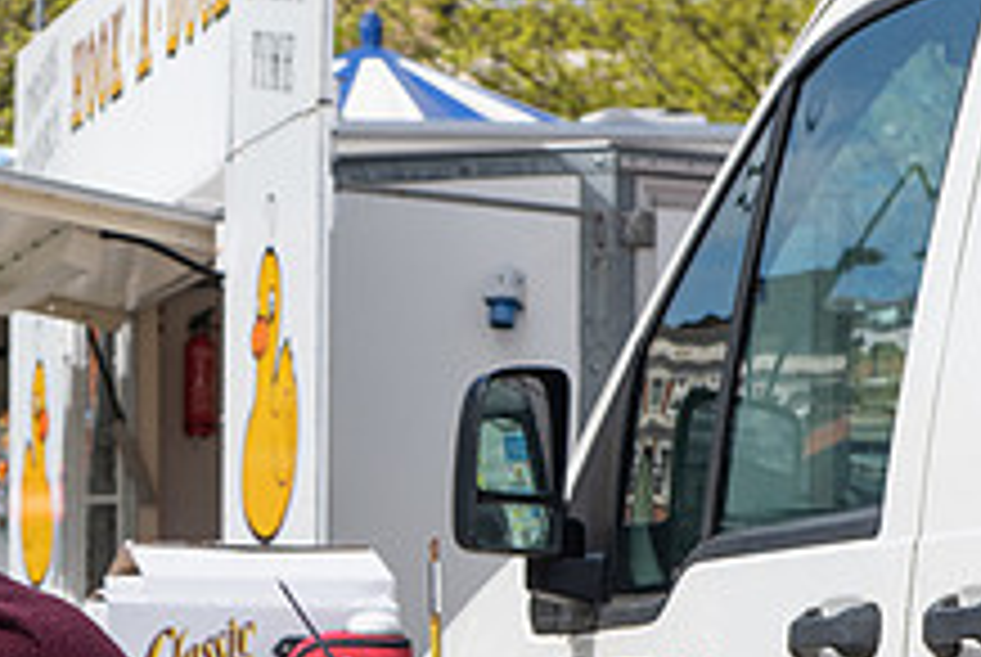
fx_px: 5430
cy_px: 677
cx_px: -54
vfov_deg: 6.9
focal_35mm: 199
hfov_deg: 10.2
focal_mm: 70
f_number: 7.1
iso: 280
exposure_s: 1/800
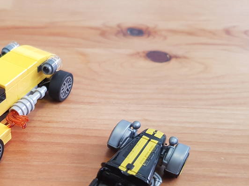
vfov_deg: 32.1
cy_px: 147
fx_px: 317
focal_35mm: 44
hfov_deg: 40.9
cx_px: 46
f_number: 1.7
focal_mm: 4.3
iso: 200
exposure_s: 1/50
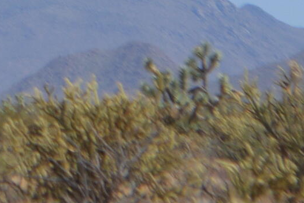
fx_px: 3963
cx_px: -363
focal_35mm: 469
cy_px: -123
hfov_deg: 4.3
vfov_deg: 2.9
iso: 400
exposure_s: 1/2000
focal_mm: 55
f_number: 7.1
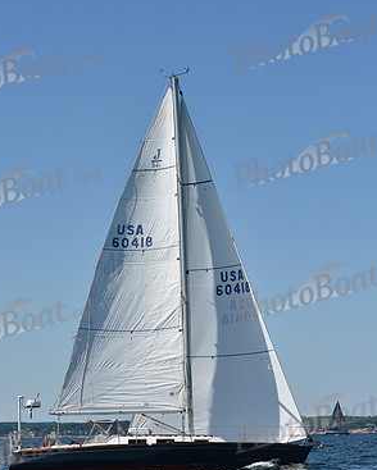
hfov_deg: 12.3
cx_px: 167
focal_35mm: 126
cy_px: 242
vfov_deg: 15.3
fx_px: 1756
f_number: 9
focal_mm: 85
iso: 250
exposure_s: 1/1250
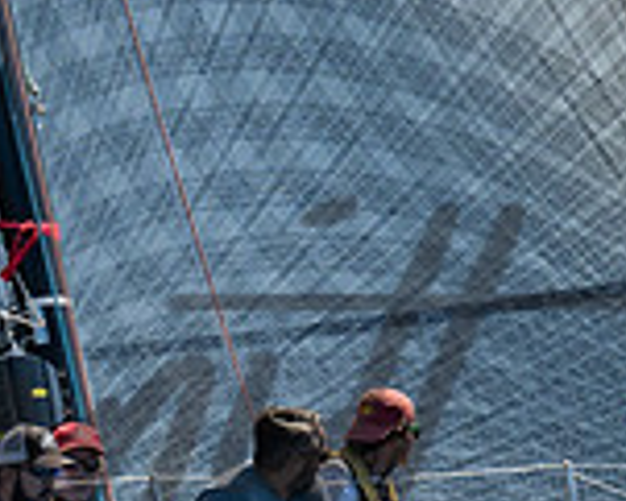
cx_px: -652
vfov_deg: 1.6
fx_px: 17464
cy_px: 225
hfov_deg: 2.0
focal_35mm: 942
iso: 160
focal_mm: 135
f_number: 6.3
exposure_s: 1/640
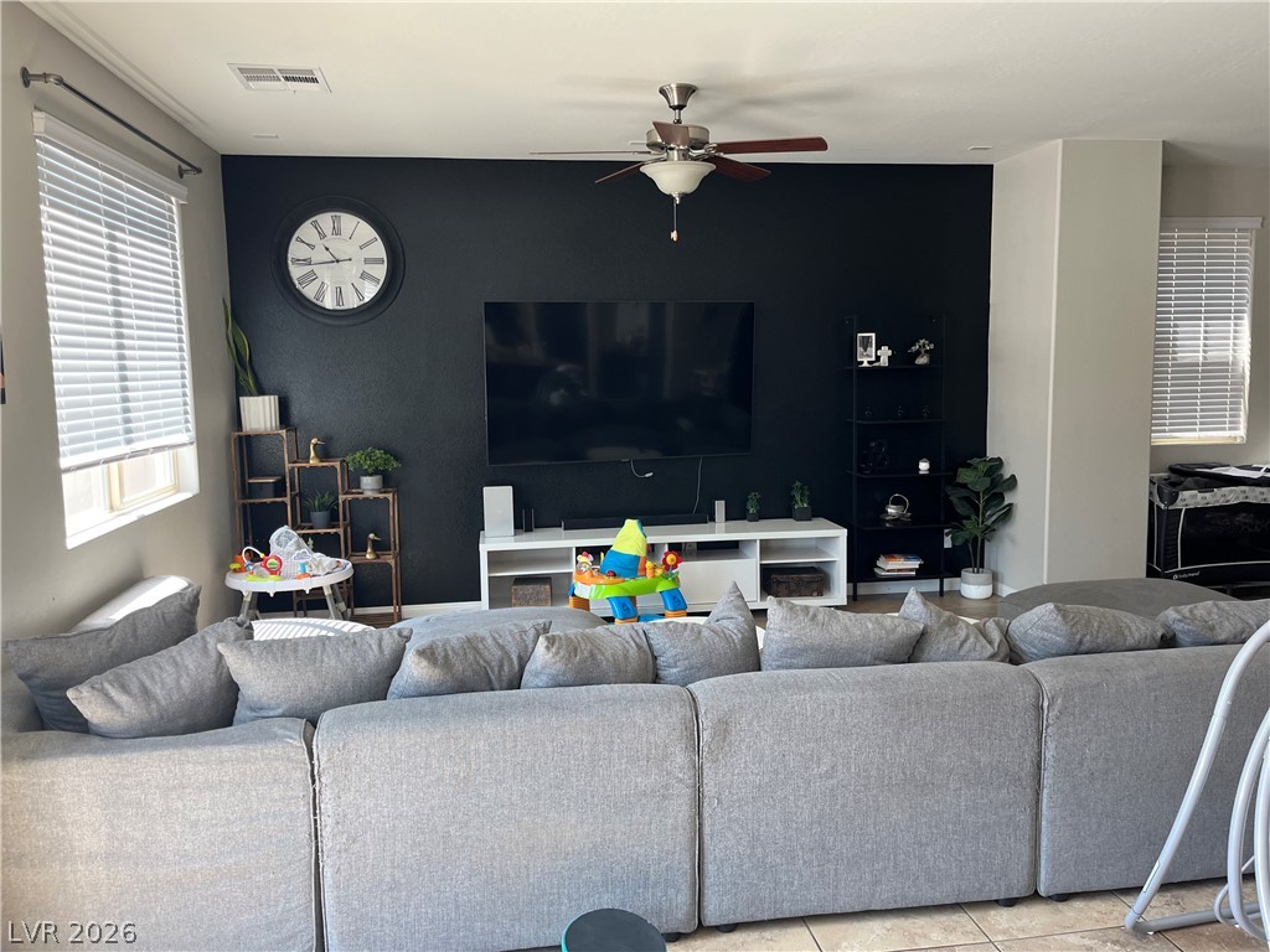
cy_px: 476
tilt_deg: -4.8
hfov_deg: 67.3
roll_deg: +2.4
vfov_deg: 53.1
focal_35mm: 26
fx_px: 954
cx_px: 635
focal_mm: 5.1
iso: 100
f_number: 1.6
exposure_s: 1/120
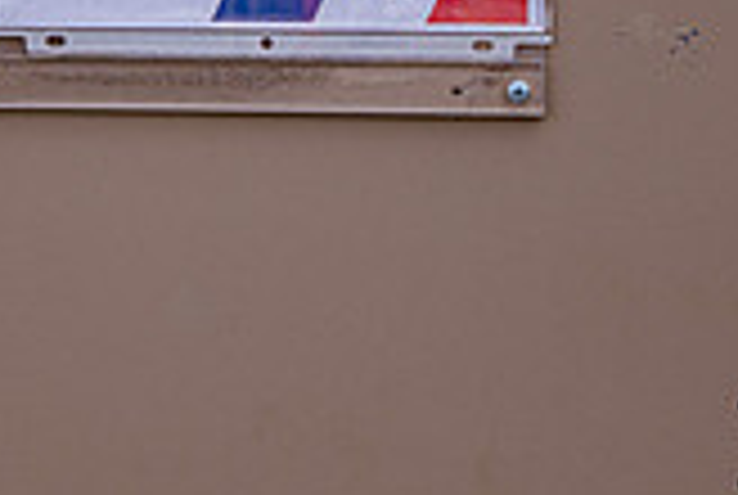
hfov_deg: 7.9
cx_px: -126
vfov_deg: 5.3
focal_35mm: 257
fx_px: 5278
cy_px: -276
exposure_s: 1/500
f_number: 6.3
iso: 125
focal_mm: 58
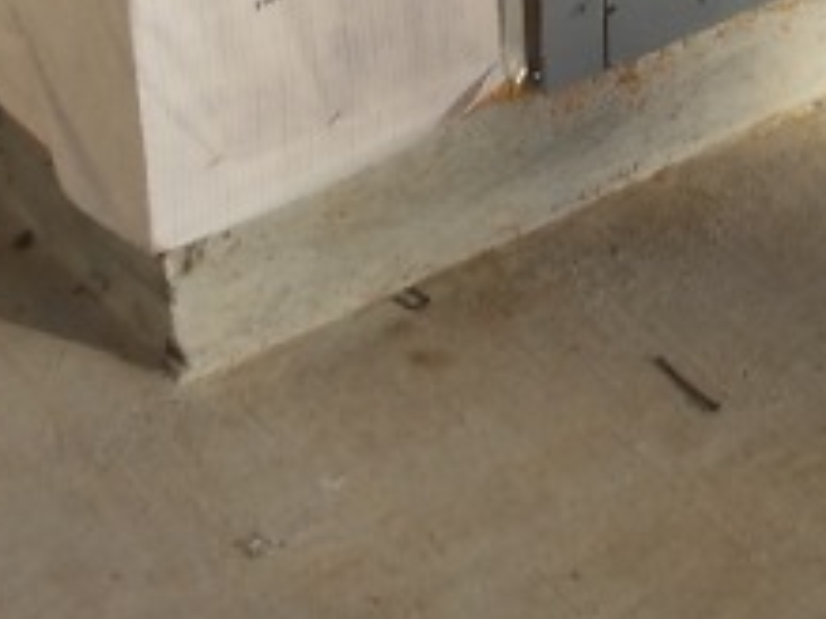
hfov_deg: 22.6
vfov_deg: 14.4
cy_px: -642
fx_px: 2003
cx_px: 777
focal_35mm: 84
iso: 100
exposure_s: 1/472
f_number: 2
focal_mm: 3.54
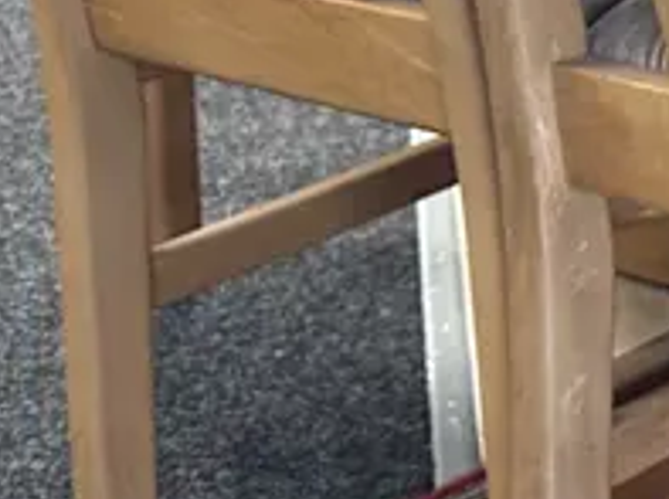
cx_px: 1712
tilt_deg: -15.6
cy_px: 7
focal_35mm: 125
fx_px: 2411
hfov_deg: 12.0
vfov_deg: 11.7
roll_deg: +0.5
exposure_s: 1/50
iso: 250
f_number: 1.78
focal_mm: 6.86
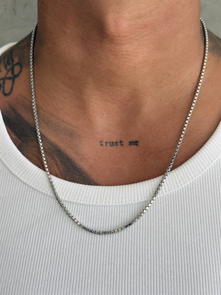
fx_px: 409
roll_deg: +0.0
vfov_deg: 39.7
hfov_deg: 30.3
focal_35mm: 48
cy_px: 148
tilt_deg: -11.6
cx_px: 110
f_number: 1.78
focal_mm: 6.76
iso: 80
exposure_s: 1/351
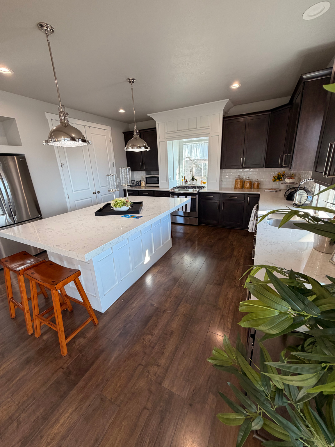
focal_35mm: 14
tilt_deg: -17.2
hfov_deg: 85.7
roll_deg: +2.1
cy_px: 224
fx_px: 181
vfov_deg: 102.1
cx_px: 168
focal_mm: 2.22
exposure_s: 1/120
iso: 125
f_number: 2.2
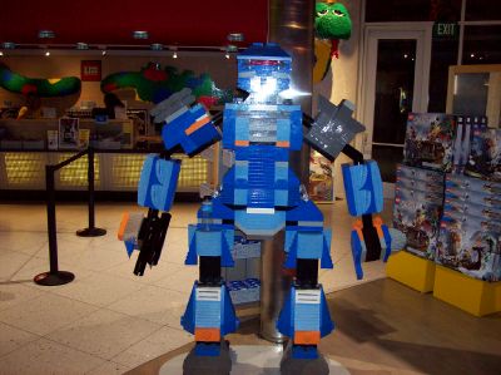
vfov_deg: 39.6
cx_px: 250
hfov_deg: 51.4
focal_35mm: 36
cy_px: 188
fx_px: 520
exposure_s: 1/64
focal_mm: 6
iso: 140
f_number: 2.7
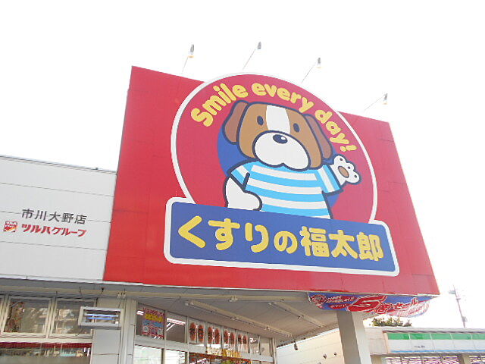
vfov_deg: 53.1
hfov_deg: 67.3
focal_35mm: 26
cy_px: 182
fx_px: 364
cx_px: 242
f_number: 3.2
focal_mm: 4.6
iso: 80
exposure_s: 1/200
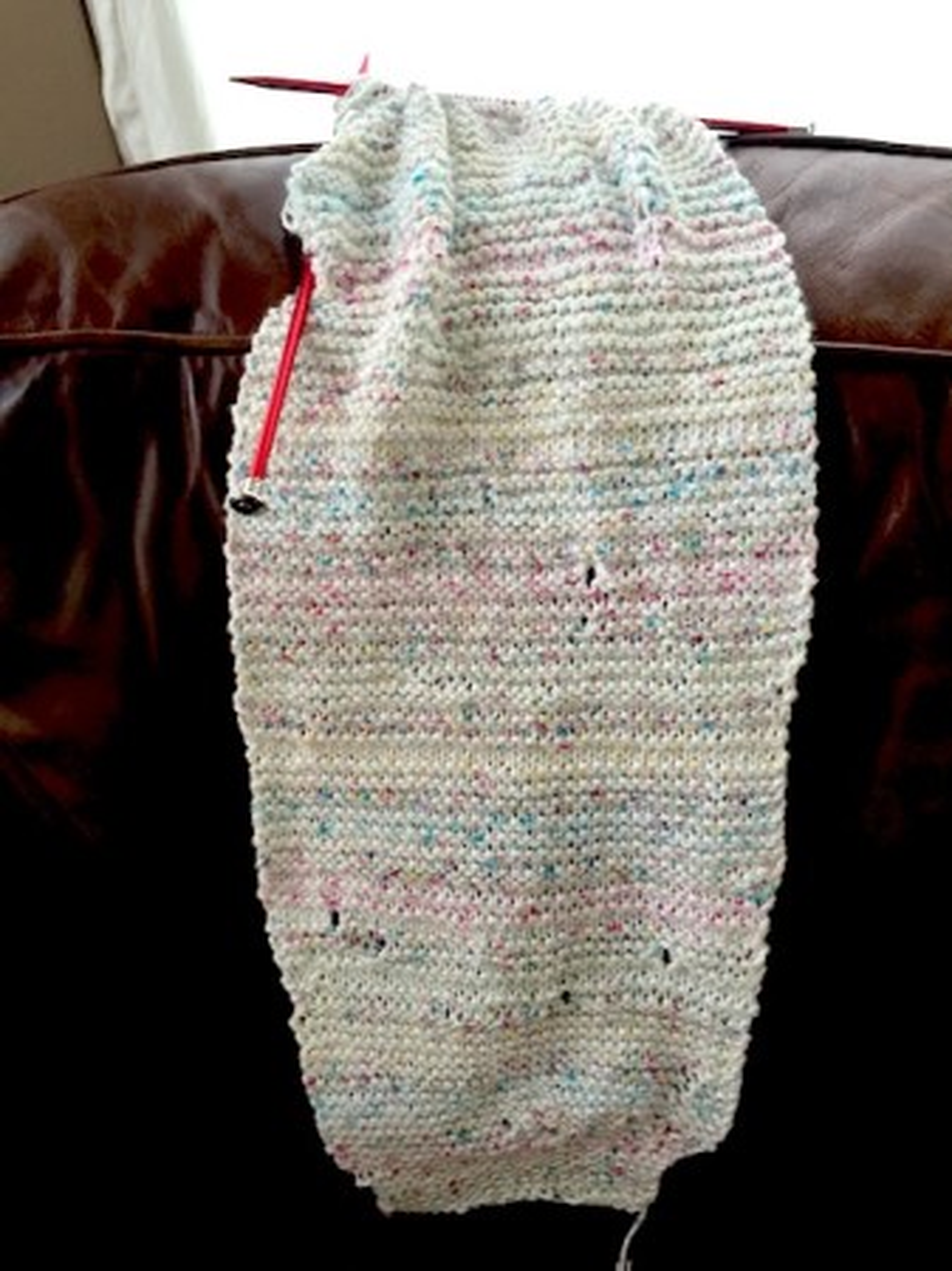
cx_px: 476
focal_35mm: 29
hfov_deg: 48.2
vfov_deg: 61.7
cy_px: 636
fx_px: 1064
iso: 50
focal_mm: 4.15
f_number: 2.2
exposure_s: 1/30
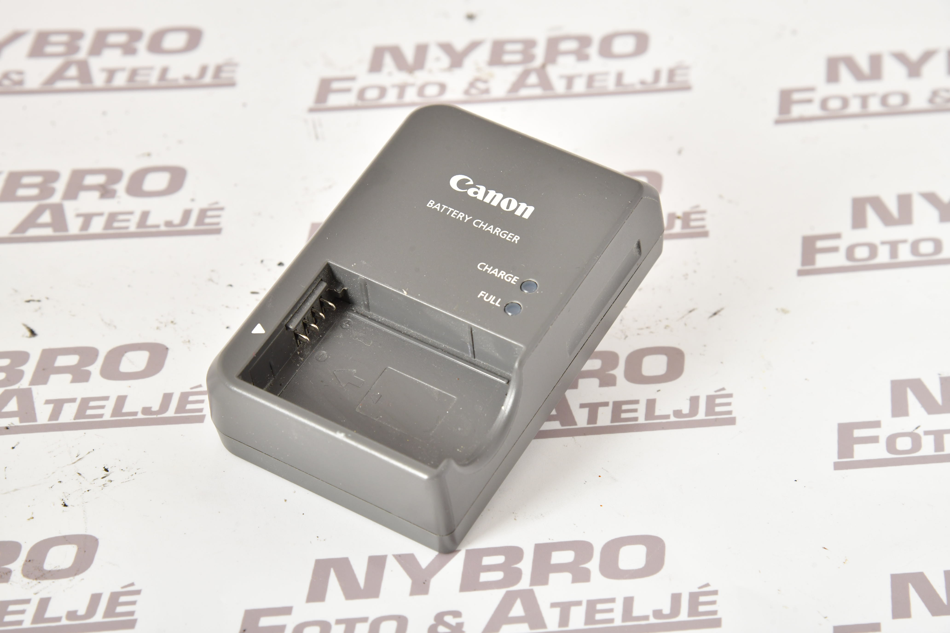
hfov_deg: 17.1
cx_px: 475
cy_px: 316
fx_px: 3166
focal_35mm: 120
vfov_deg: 11.4
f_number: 11
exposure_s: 1/200
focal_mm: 120
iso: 1000
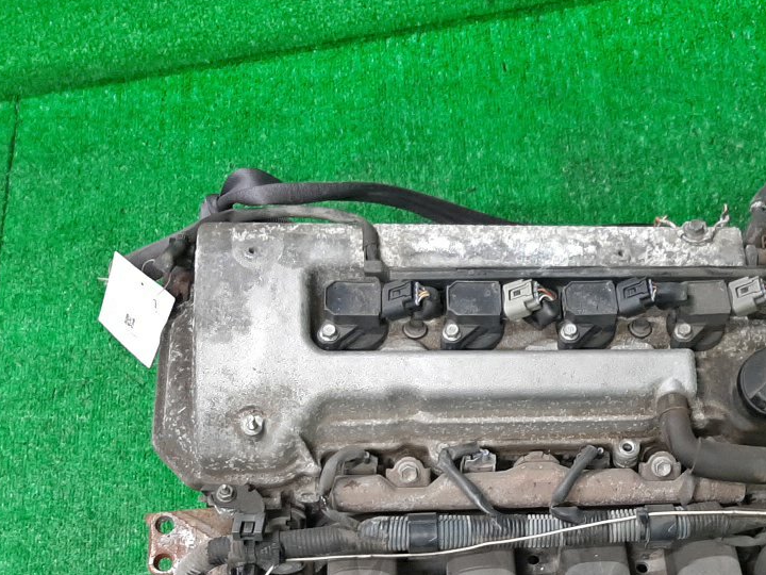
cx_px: 585
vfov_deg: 27.2
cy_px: 498
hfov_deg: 35.9
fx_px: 1151
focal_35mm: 52
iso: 160
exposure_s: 1/50
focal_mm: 3.93
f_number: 1.7
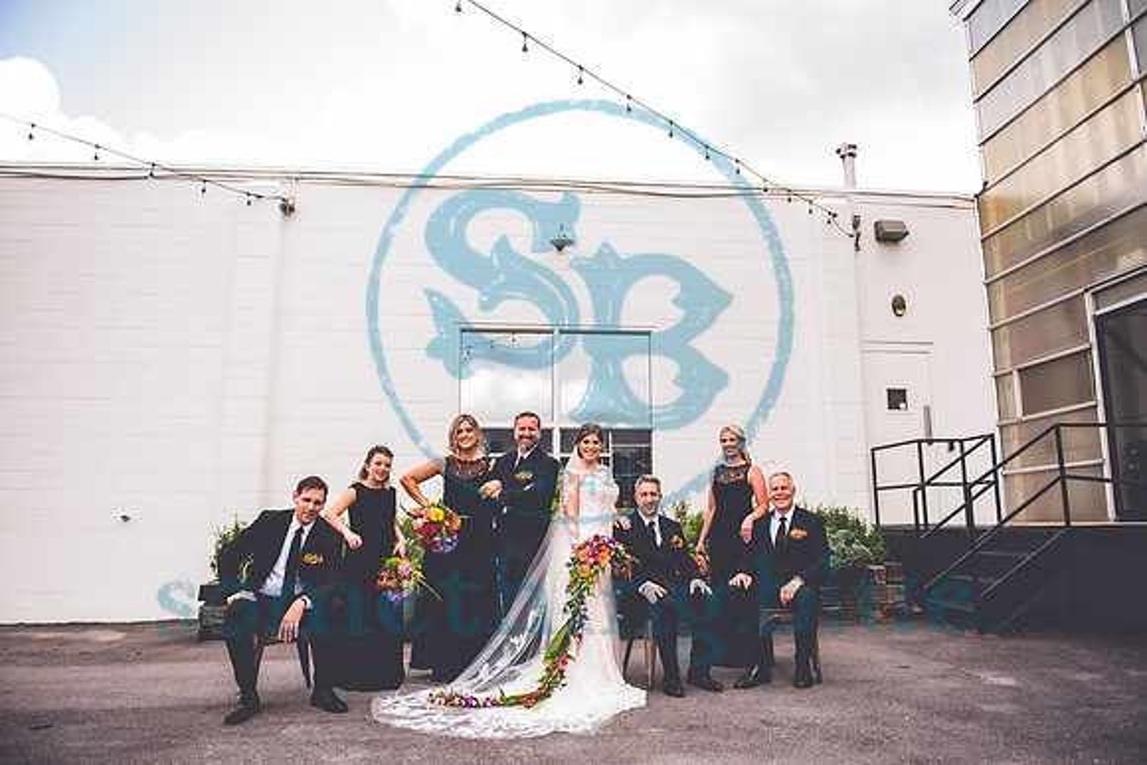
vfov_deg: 51.7
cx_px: 584
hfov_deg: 72.0
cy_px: 382
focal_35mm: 25
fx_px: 790
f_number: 2.8
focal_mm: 24
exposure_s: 1/320
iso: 100
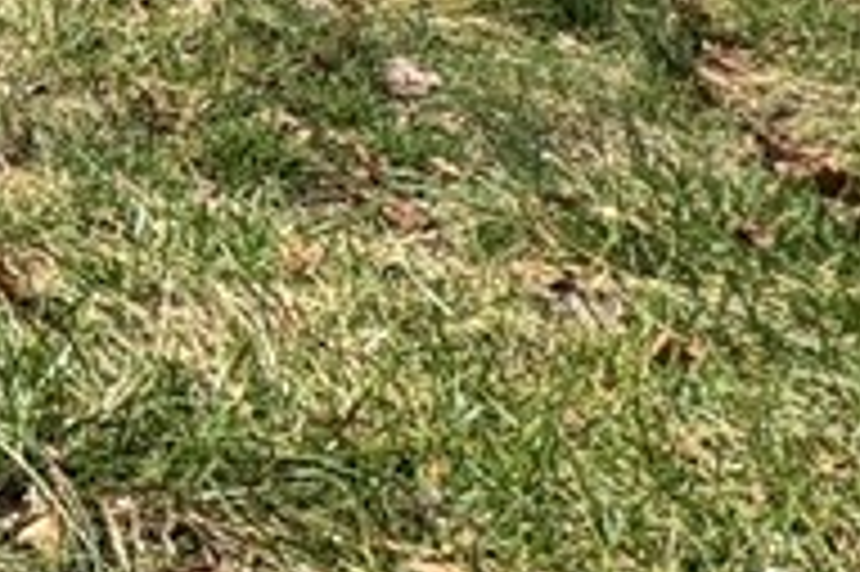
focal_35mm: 78
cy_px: -297
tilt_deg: -15.0
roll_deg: +3.9
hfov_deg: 15.8
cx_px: -1112
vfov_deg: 16.0
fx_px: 1862
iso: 50
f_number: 2.2
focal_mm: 2.22
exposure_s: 1/1063
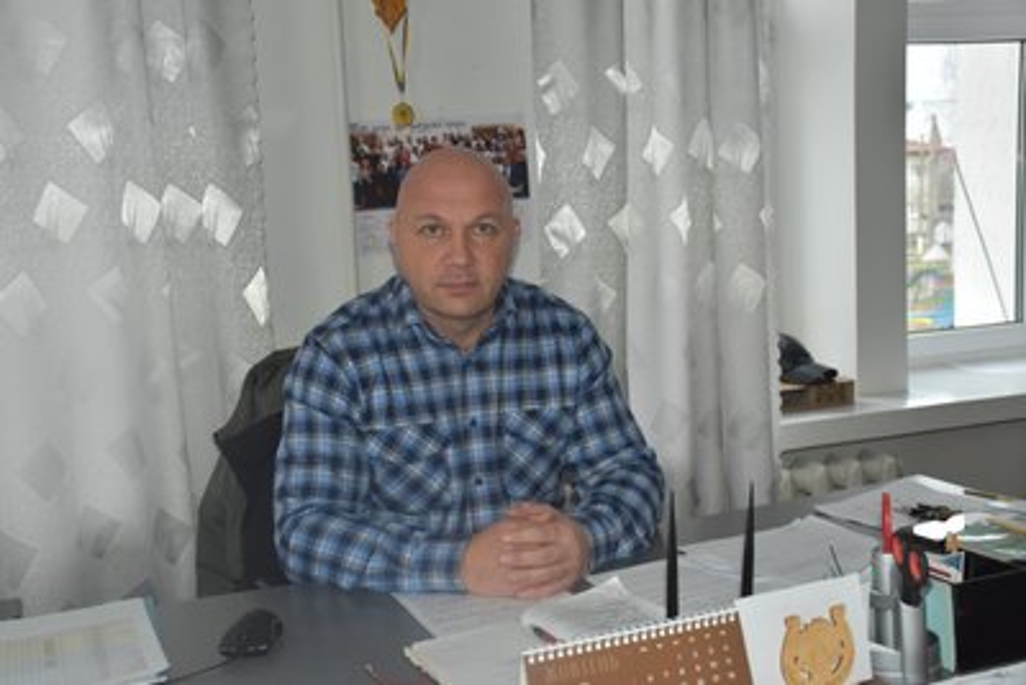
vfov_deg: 33.0
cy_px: 342
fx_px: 1155
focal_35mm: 40
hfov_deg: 47.9
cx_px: 513
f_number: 5
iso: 800
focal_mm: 27
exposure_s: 1/100
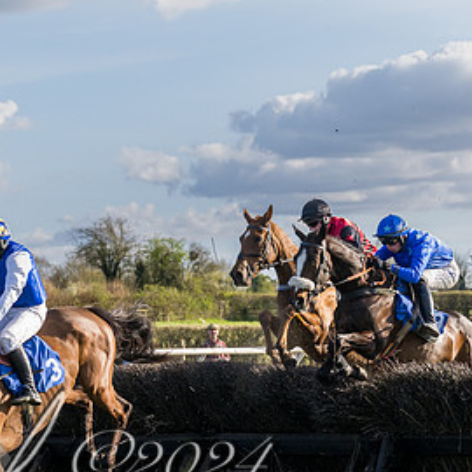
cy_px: 335
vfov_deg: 9.3
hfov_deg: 9.3
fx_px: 2900
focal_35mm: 188
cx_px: 157
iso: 400
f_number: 4
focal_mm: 70
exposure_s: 1/1600
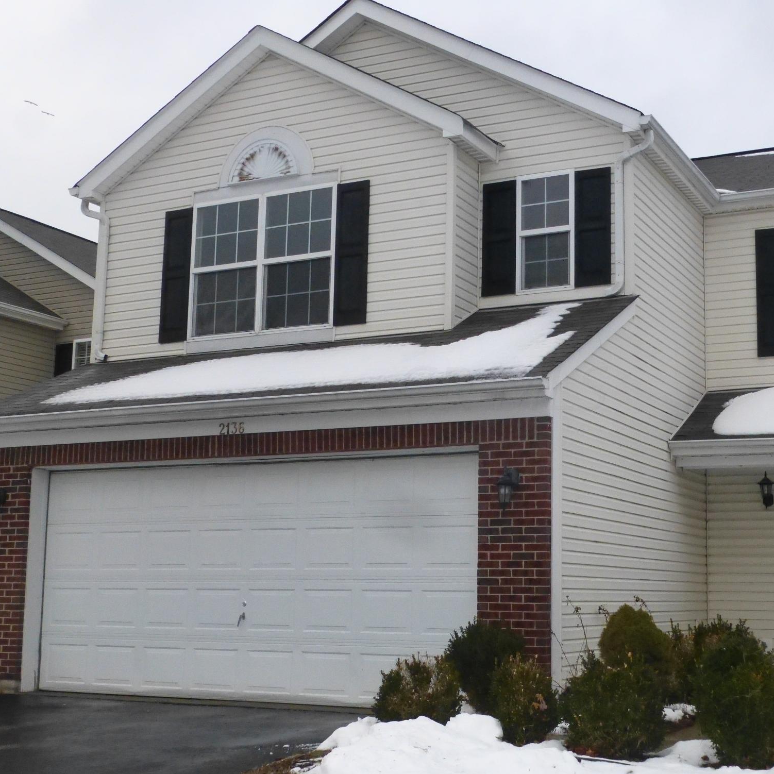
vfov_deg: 36.1
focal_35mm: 47
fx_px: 1189
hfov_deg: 35.8
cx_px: 501
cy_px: 388
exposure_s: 1/250
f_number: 3.9
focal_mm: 6.9
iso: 800
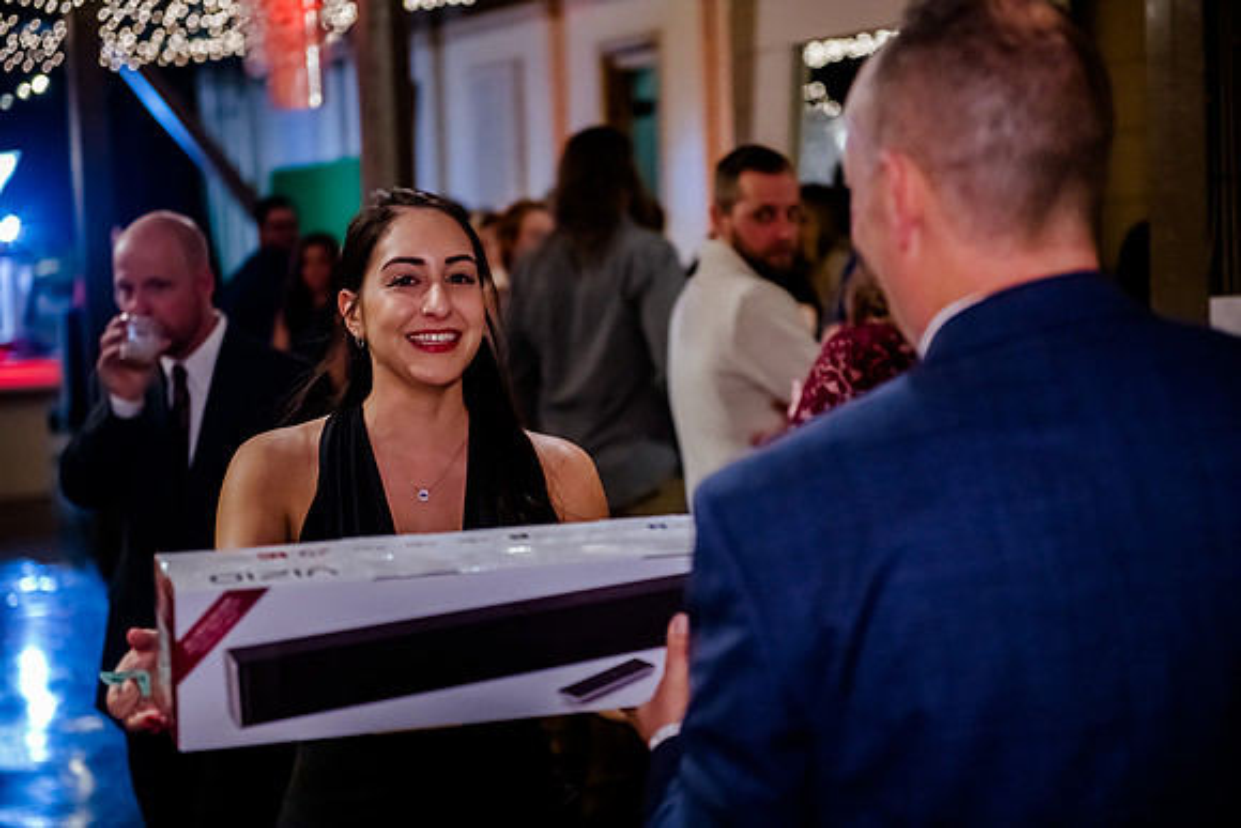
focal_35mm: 70
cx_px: 620
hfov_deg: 28.8
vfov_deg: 19.5
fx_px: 2414
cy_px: 414
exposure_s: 1/200
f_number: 2.8
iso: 5000
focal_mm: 70
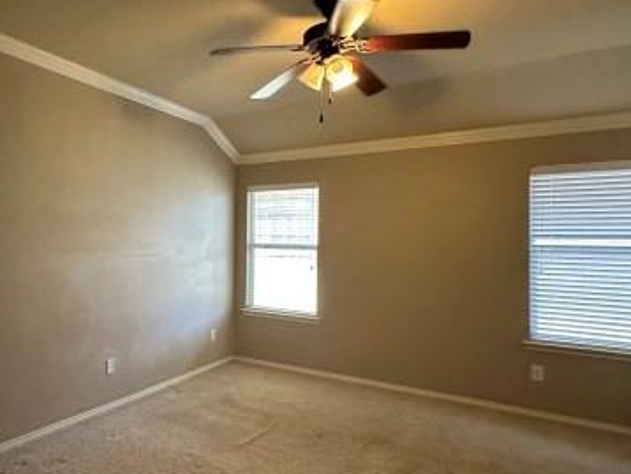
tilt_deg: +1.1
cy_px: 233
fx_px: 456
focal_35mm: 25
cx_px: 212
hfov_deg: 67.5
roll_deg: -1.7
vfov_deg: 54.9
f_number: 2.2
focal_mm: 2.22
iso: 640
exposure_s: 1/60
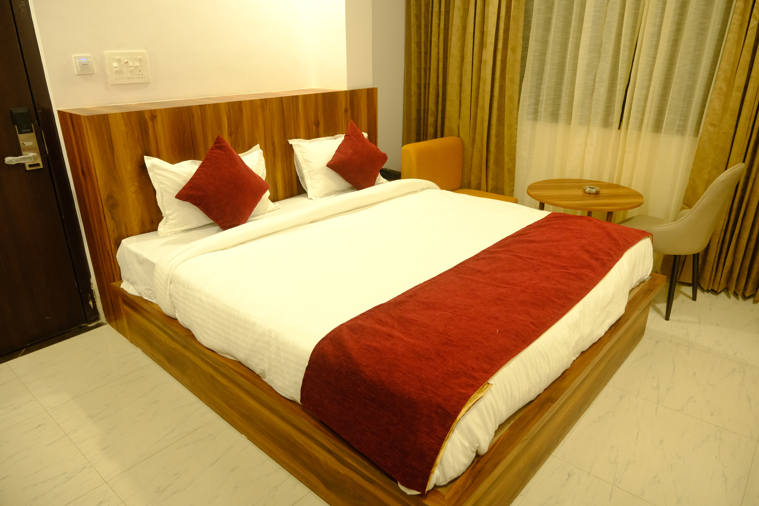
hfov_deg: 73.7
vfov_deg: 53.1
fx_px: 506
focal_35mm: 24
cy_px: 253
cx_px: 380
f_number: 2.8
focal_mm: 16
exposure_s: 1/125
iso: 2000
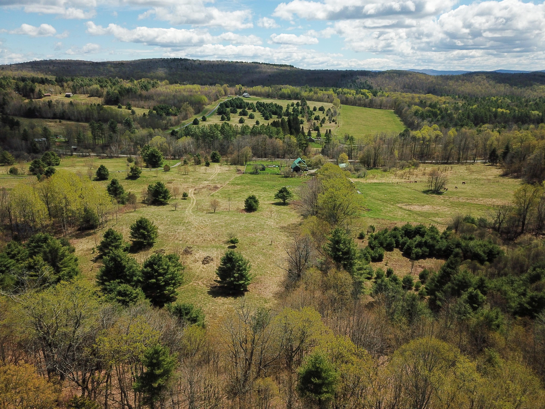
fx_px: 409
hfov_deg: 67.3
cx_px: 272
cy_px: 204
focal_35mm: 26
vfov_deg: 53.1
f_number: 2.2
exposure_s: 1/2400
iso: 100
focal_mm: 4.73
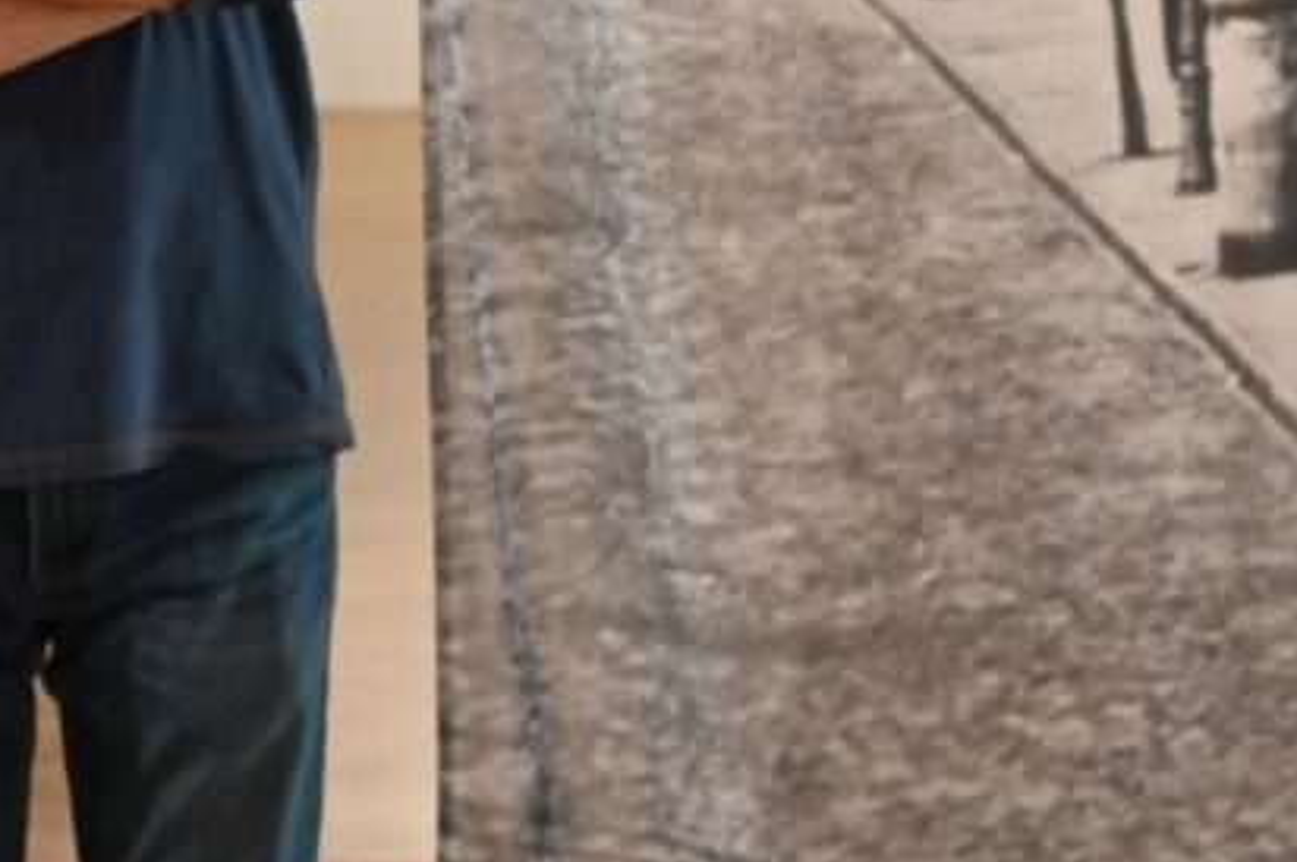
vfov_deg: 7.2
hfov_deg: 10.9
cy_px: -146
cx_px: 394
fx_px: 6804
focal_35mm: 189
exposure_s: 1/320
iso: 10000
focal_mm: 76
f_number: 6
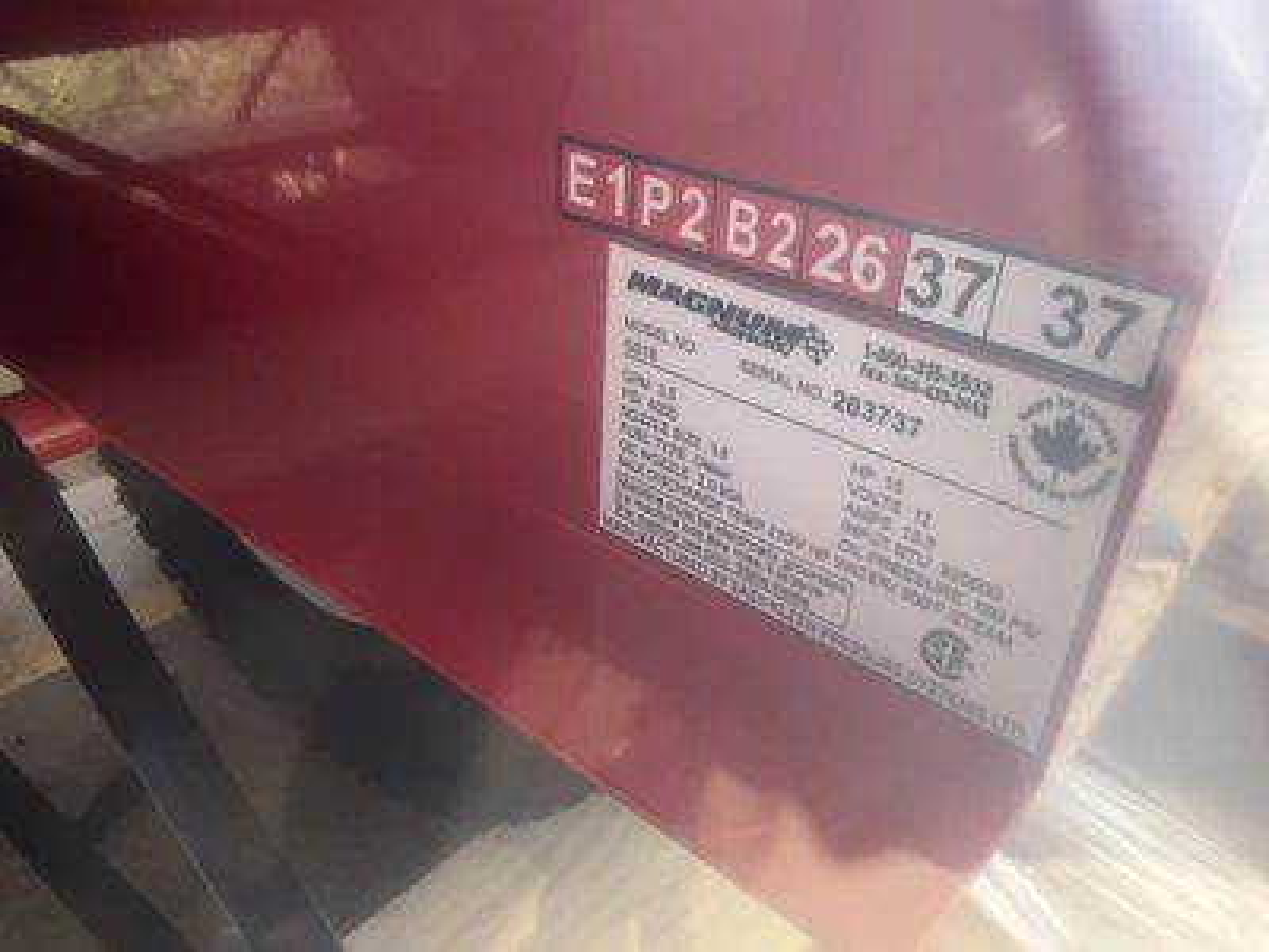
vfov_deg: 48.2
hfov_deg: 61.7
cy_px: 476
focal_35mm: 29
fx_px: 1063
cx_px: 634
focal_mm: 3
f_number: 1.8
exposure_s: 1/196
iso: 25
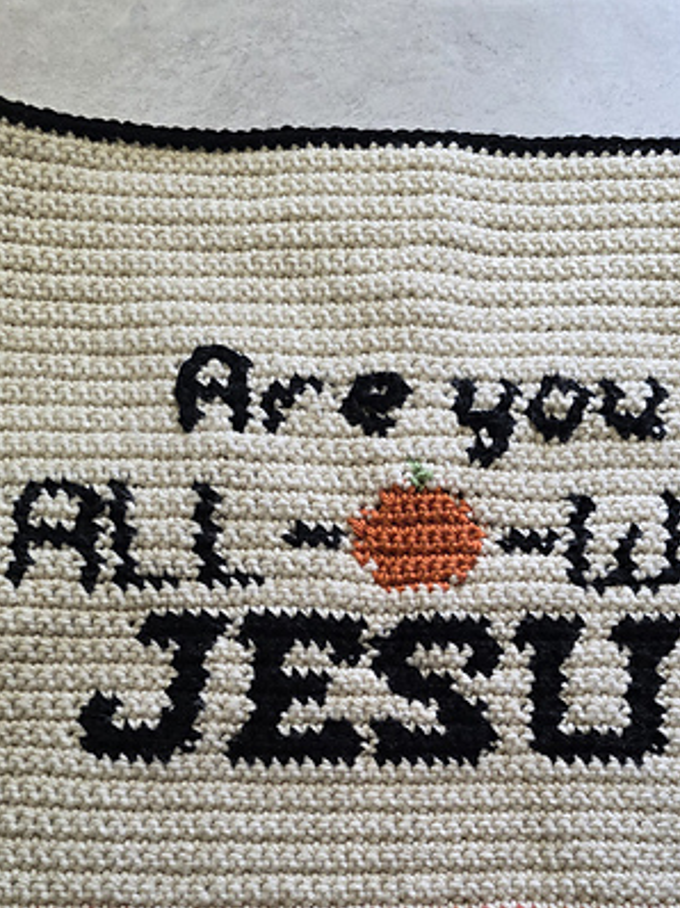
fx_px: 970
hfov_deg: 38.3
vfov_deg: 48.4
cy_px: 673
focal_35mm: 37
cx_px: 435
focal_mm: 6.3
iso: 320
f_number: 1.7
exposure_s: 1/120
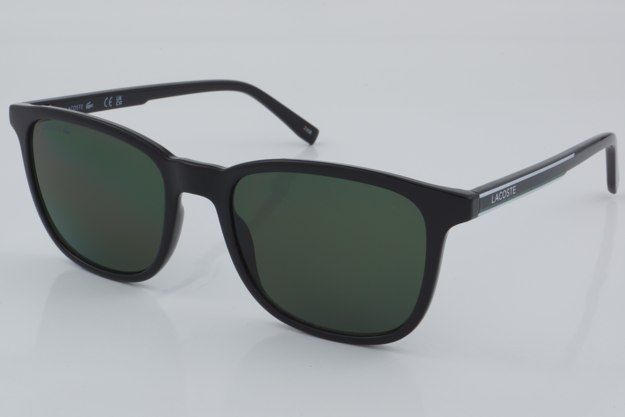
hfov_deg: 27.0
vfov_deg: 18.2
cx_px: 312
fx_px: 1302
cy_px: 208
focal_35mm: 75
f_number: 32
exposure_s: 1/4
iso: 100
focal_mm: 50
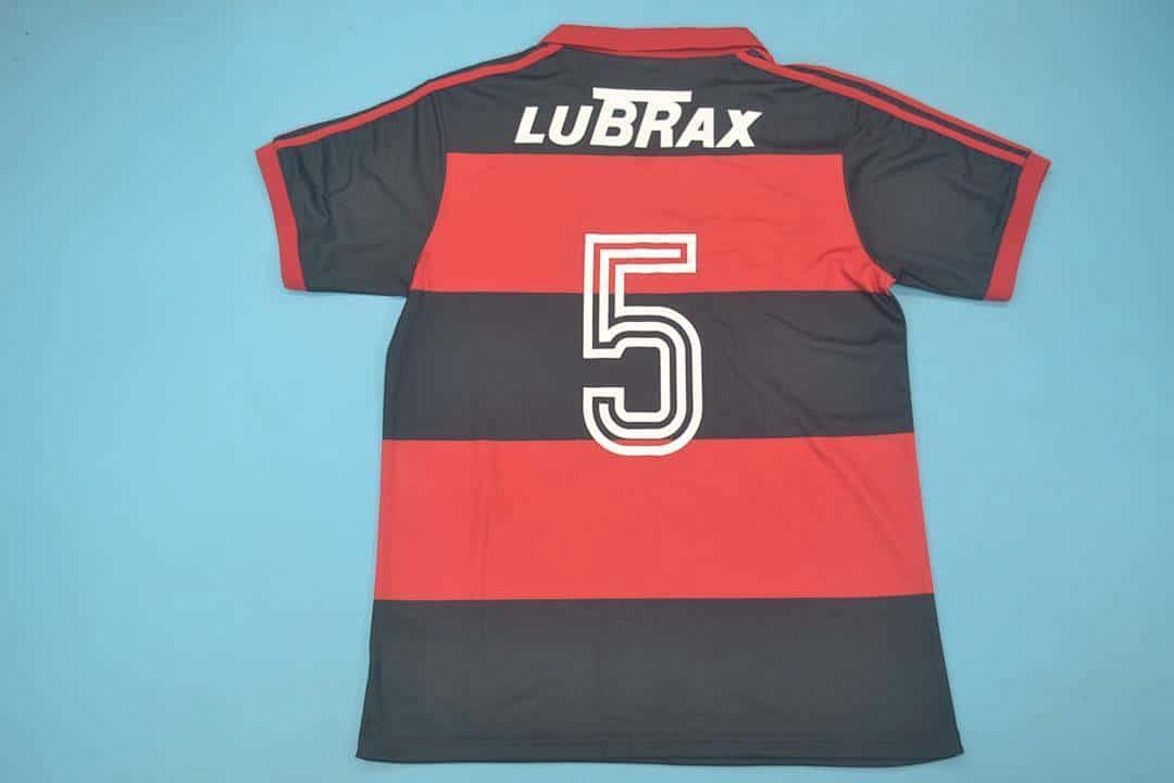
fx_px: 1076
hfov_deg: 57.2
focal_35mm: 33
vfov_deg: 40.0
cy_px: 392
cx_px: 587
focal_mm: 22
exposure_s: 1/100
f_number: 4
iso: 200
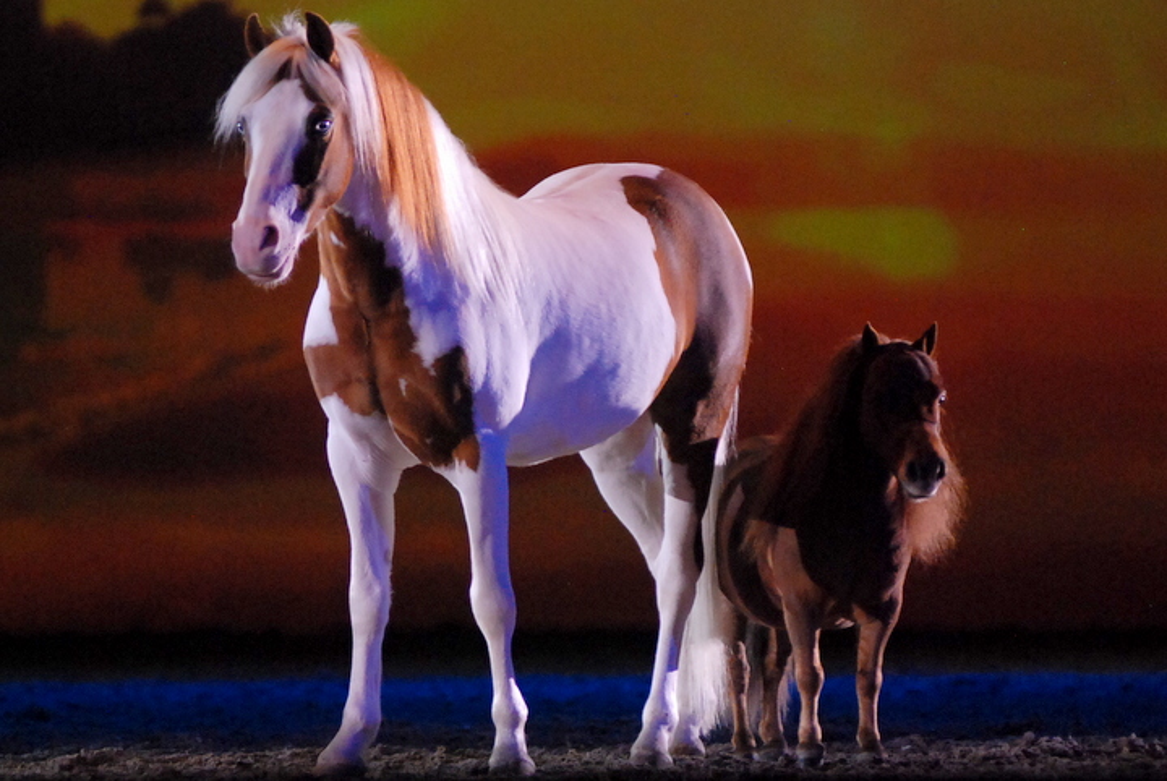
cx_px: 584
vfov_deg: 4.6
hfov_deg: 6.9
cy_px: 390
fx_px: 9737
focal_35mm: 300
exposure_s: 1/500
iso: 1600
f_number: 2.8
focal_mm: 200
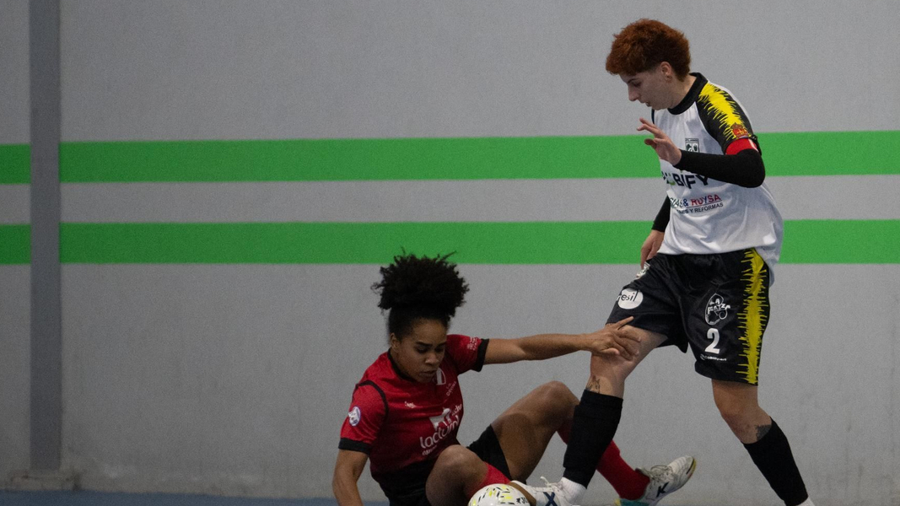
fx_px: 9784
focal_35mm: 410
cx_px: 727
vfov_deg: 3.0
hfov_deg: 5.3
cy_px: 212
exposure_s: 1/800
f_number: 2.8
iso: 5000
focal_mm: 200
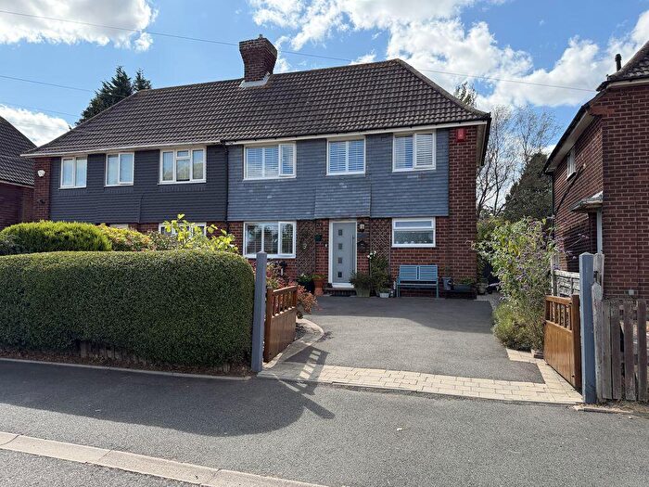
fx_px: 450
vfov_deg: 56.8
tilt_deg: +3.3
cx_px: 324
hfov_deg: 71.6
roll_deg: +0.0
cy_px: 244
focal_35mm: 24
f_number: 1.78
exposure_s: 1/3145
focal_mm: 6.76
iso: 100
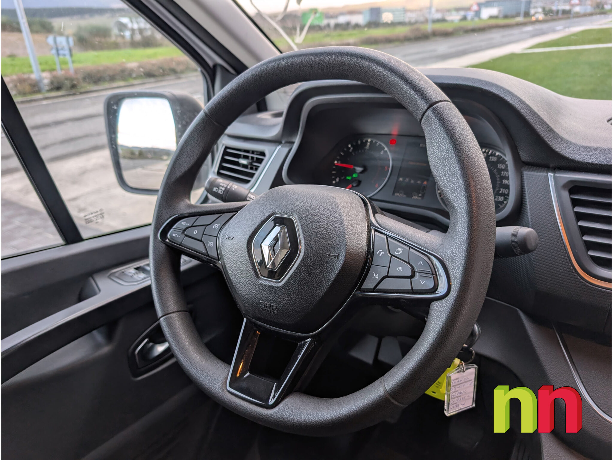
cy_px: 230
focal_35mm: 24
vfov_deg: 56.8
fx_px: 425
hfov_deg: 71.6
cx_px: 306
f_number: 1.8
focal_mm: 6.86
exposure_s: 1/3200
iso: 80
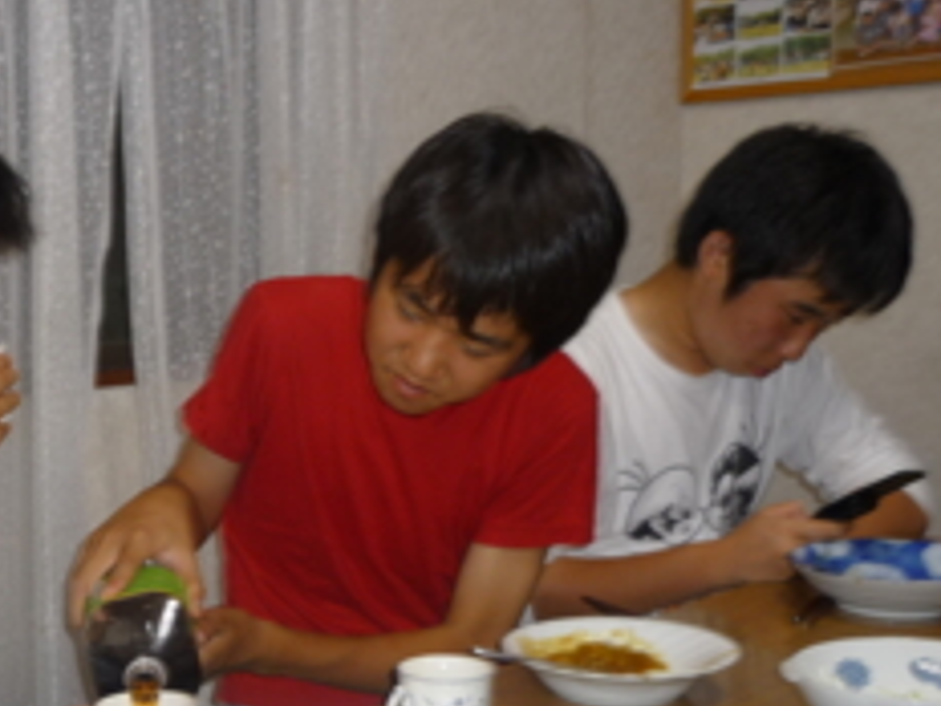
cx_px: 166
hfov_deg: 32.7
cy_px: 536
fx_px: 1549
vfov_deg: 25.3
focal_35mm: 57
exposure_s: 1/30
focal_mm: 5.5
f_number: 2.8
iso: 100
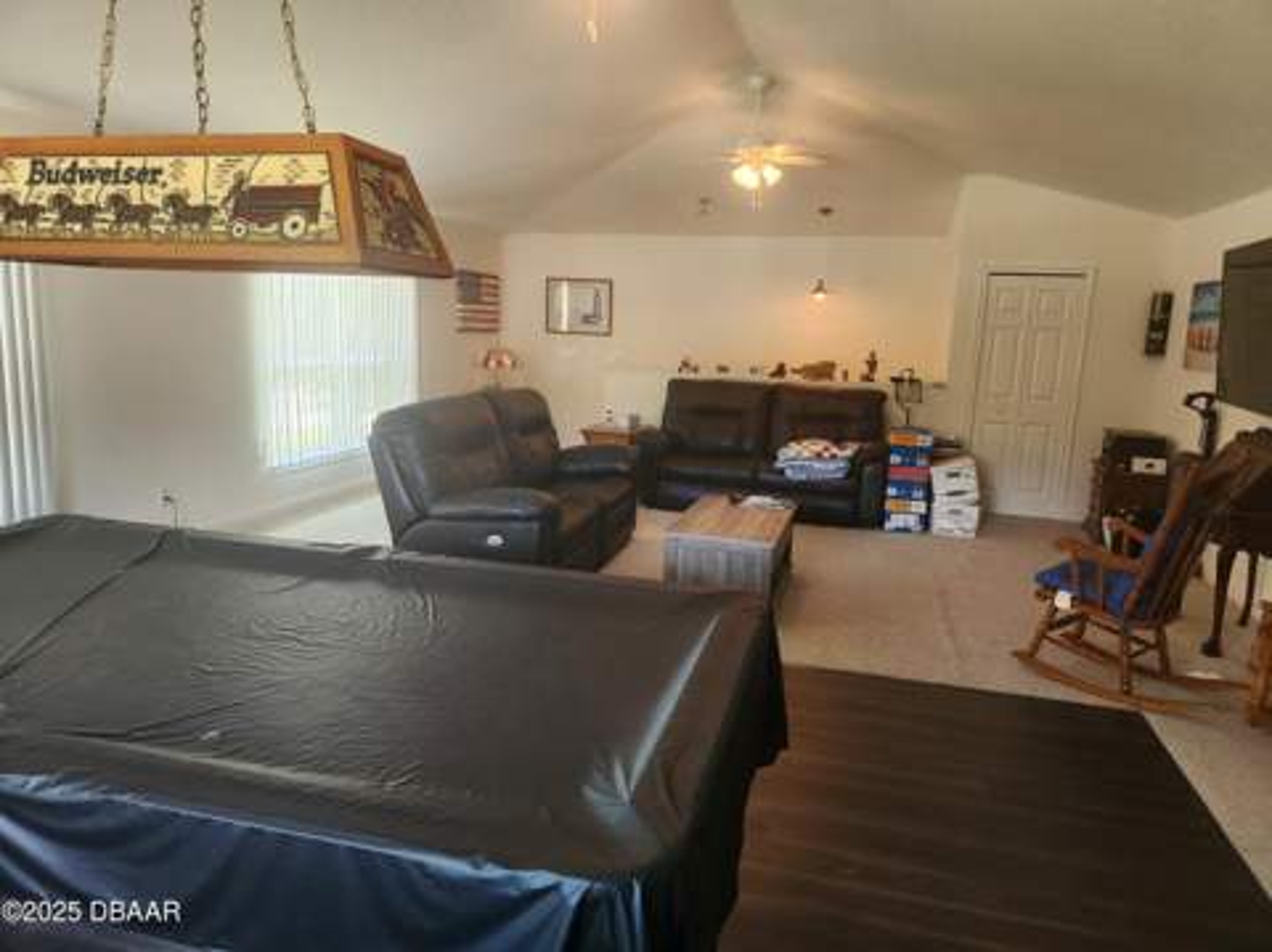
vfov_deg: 58.8
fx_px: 844
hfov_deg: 74.0
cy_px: 476
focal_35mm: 23
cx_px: 636
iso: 250
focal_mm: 5.4
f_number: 1.8
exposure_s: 1/120
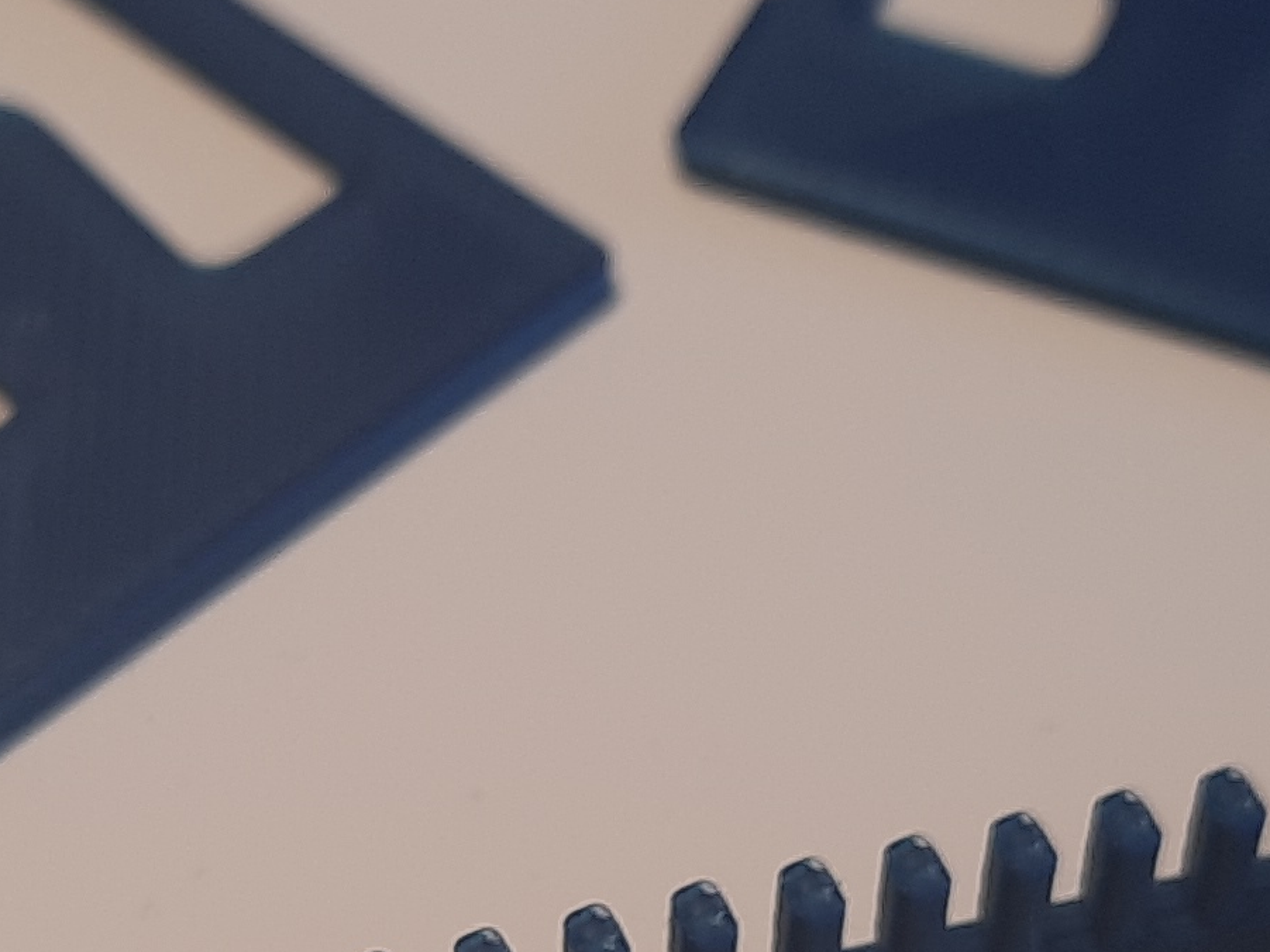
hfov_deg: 17.7
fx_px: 4073
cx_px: 476
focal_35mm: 111
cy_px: 1021
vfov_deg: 13.1
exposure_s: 1/50
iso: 32
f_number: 2
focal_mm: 4.6
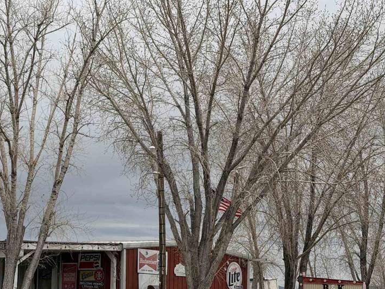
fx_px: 957
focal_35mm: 86
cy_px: 163
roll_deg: -1.6
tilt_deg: +7.9
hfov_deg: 22.6
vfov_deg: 17.2
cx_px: 118
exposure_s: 1/7143
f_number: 1.78
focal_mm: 6.76
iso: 64
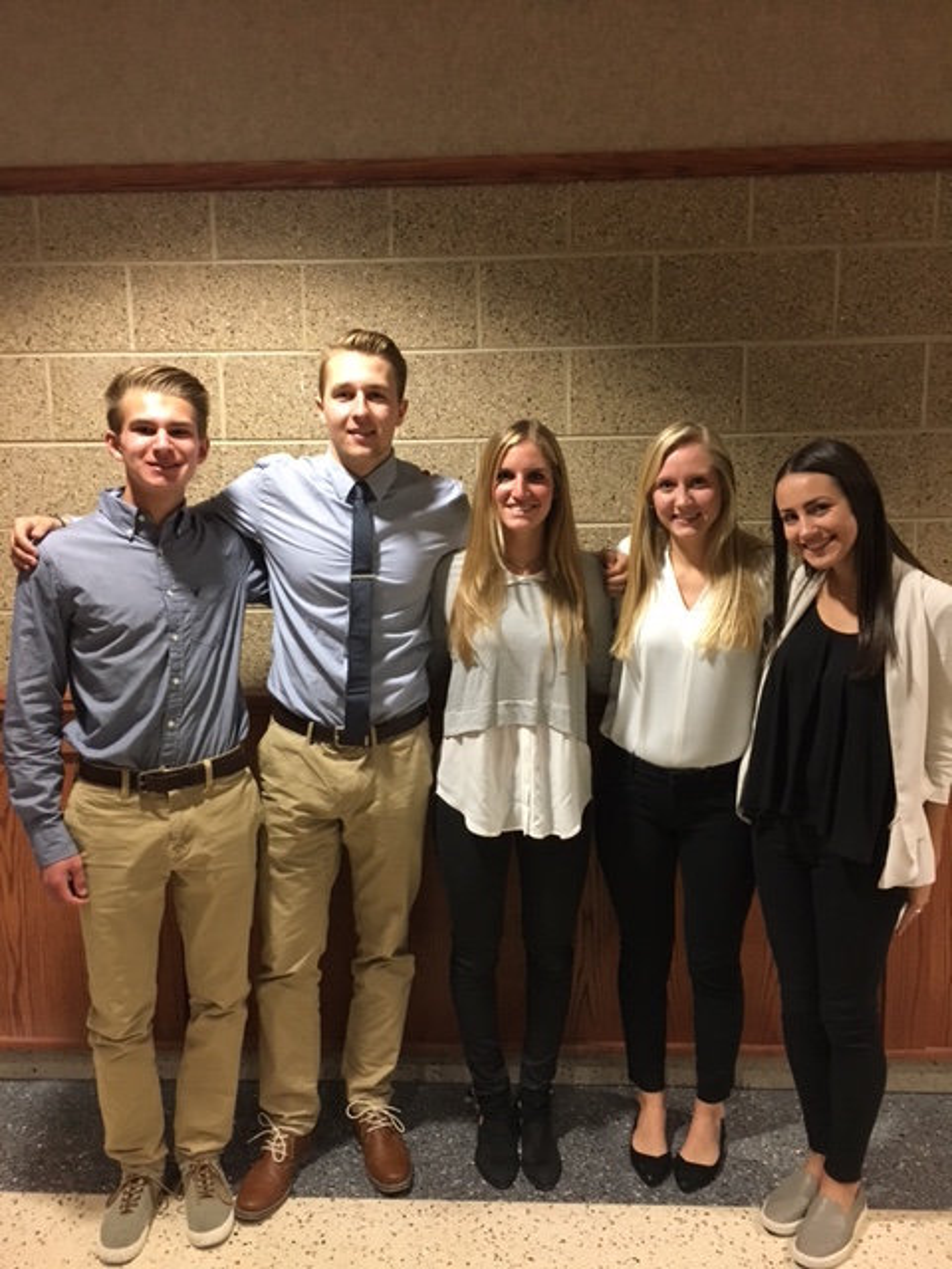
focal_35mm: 29
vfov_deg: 61.7
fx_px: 1063
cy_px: 634
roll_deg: +1.2
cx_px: 476
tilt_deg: -8.6
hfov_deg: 48.2
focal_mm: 4.15
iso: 200
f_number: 2.2
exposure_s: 1/24
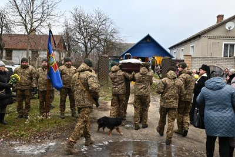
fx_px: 229
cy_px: 78
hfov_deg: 54.4
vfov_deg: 37.9
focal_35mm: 35
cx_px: 118
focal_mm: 35
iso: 1100
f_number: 8
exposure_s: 1/250
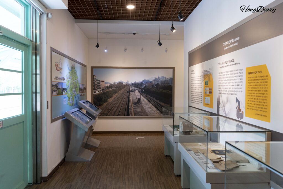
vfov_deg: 46.4
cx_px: 142
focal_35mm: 28
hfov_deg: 65.5
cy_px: 94
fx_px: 220
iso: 2000
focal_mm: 28
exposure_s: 1/160
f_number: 4
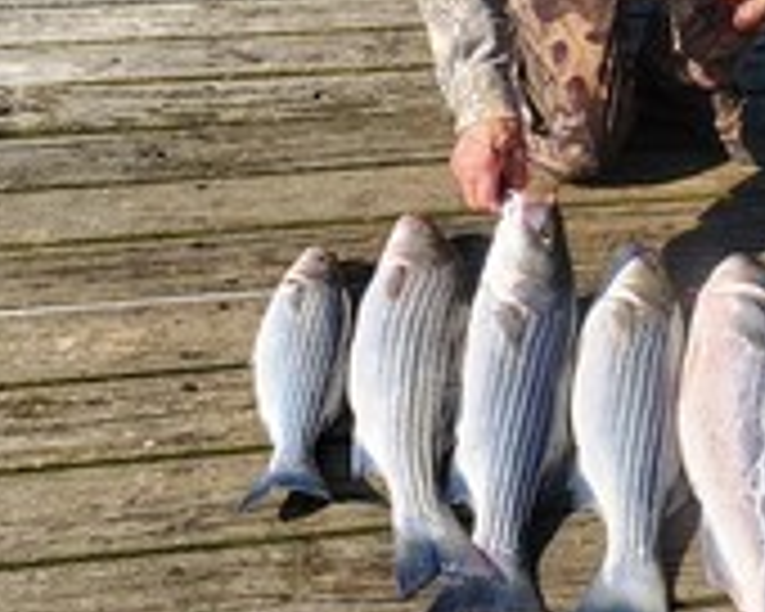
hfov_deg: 25.5
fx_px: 1653
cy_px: -27
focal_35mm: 73
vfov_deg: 20.2
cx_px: 630
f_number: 2.4
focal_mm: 4.3
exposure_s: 1/970
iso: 50
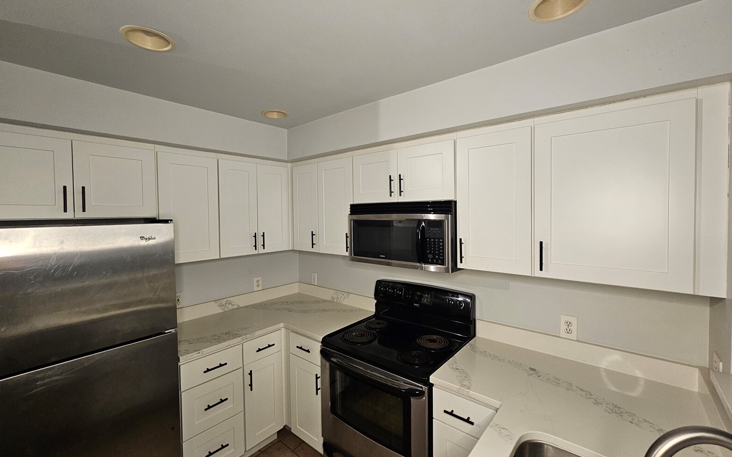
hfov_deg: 105.3
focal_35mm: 14
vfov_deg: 78.6
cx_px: 366
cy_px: 221
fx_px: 279
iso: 200
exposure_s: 1/60
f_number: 2.2
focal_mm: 2.2
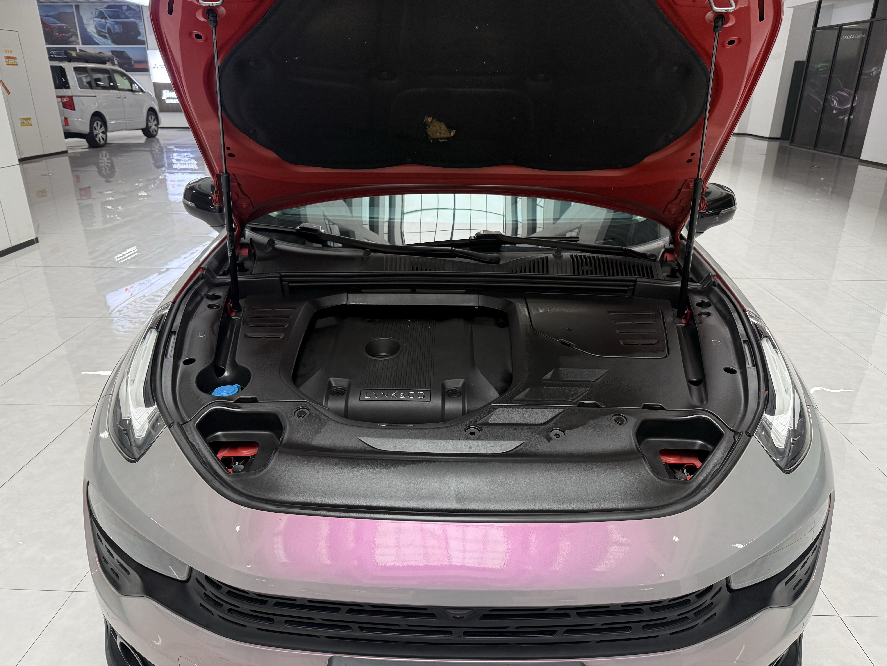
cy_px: 333
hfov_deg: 71.6
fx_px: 615
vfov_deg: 56.8
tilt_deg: -21.9
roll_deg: -0.6
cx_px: 444
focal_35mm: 24
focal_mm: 6.76
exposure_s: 1/86
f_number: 1.78
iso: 200
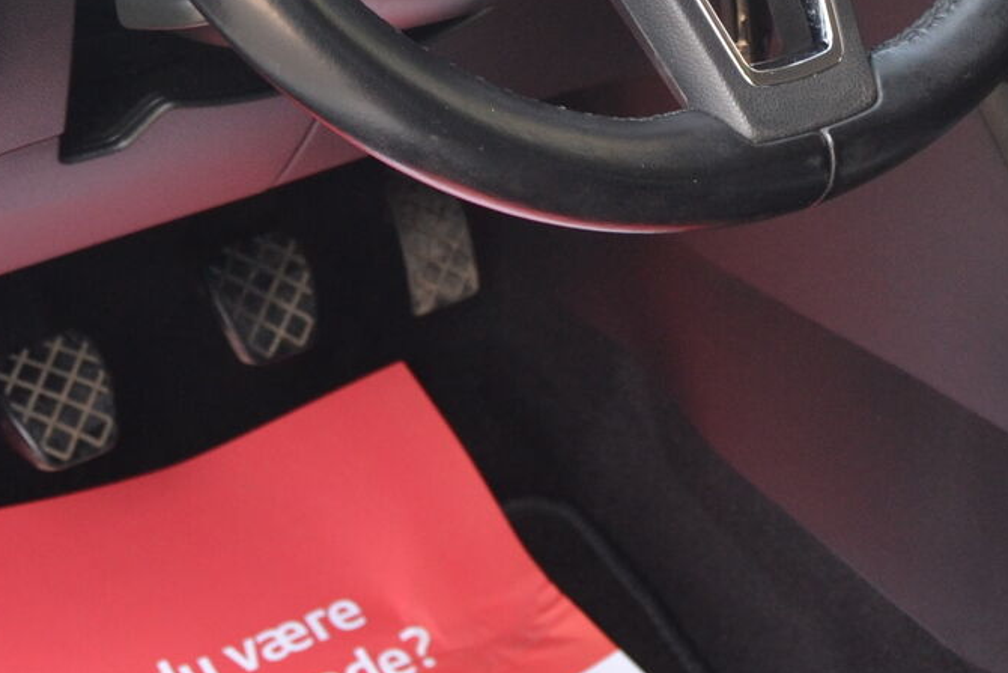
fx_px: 2408
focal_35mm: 86
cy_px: -238
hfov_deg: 23.6
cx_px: 654
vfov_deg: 15.1
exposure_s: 1/125
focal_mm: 20
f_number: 5.6
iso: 400
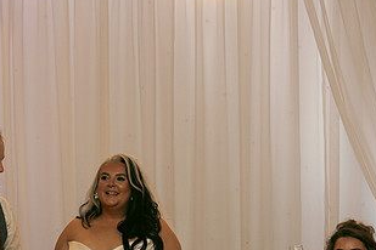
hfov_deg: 16.6
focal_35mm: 122
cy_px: 223
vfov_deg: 11.2
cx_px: 52
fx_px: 1274
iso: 2500
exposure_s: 1/160
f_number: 3.5
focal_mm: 65
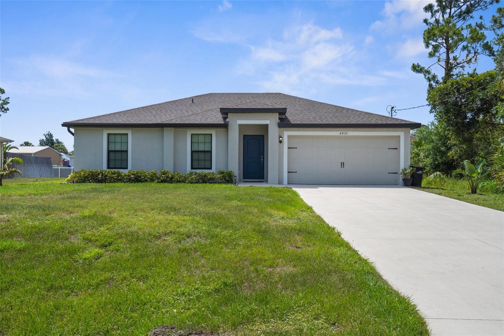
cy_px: 168
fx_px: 406
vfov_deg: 44.9
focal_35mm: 29
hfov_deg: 63.7
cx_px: 252
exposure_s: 1/6400
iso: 400
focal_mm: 29
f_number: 8
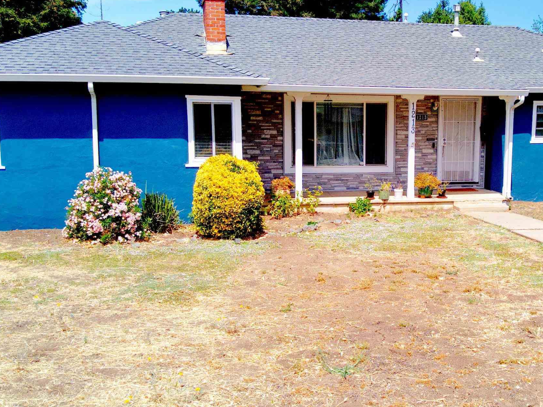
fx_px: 690
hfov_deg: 42.3
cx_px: 370
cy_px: 213
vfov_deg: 32.9
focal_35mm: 44
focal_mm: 4.5
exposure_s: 1/20
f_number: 2.8
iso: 100
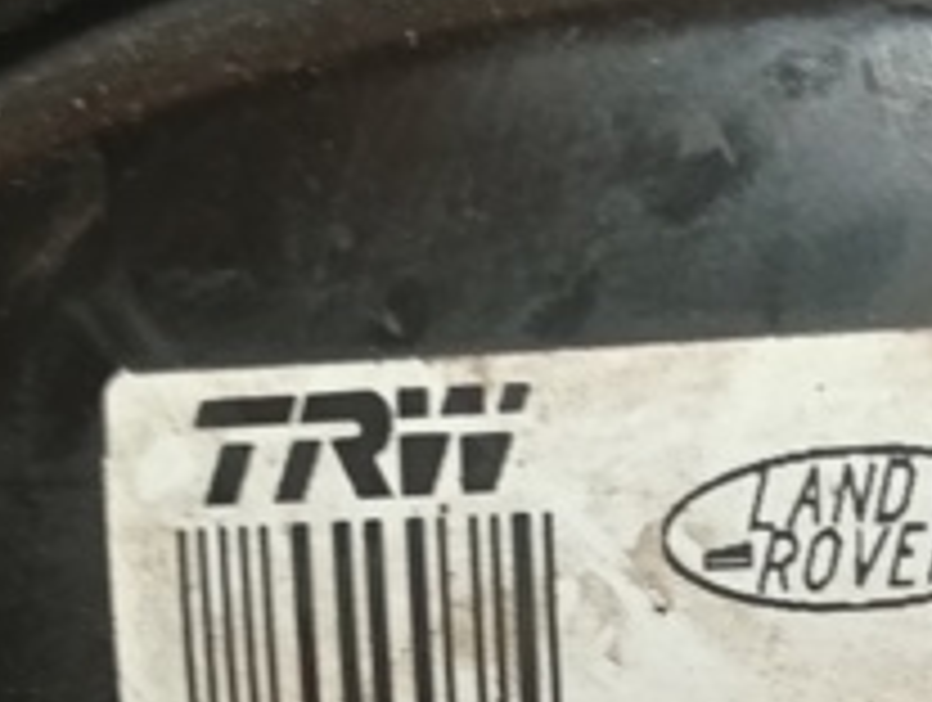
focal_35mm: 80
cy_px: 810
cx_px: 507
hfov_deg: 24.4
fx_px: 2158
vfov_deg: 17.7
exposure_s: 1/16.7
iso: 1540
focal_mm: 3.96
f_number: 1.8
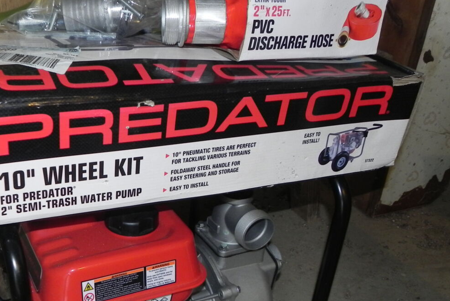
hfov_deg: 44.0
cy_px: 204
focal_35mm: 44
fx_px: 550
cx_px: 160
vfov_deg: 30.3
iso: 200
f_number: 2.8
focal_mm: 4.6
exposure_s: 1/30
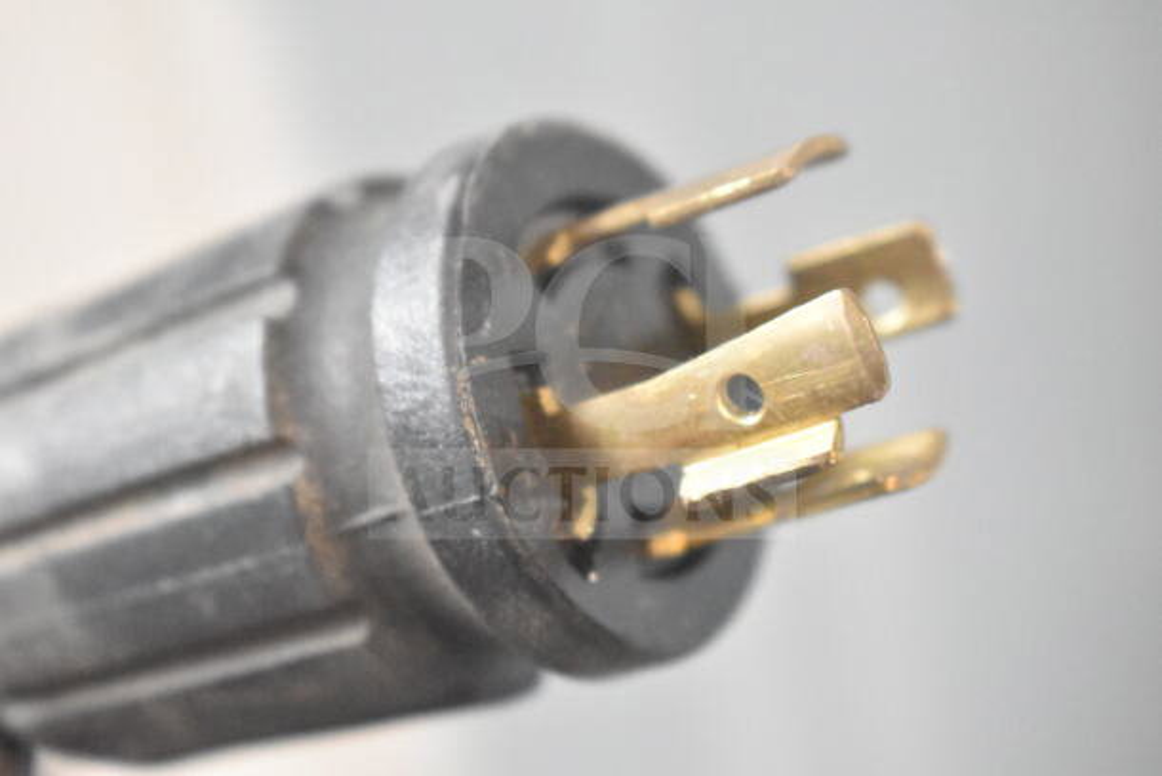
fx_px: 2663
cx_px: 581
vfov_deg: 16.6
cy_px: 388
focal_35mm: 82
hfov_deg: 24.6
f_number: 5.6
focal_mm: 55
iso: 12800
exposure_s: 1/100
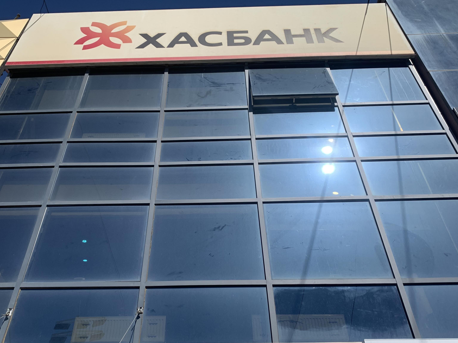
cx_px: 215
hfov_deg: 53.9
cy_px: 211
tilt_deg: +43.6
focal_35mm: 34
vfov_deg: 41.5
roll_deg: -1.3
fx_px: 450
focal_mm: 4.25
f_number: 1.8
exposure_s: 1/4274
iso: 25
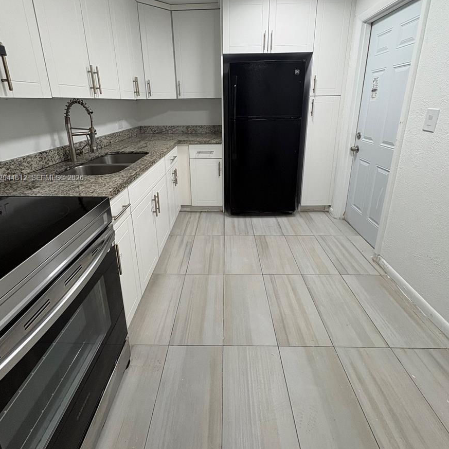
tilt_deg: -15.6
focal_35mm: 17
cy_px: 178
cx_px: 220
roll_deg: +1.0
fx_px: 249
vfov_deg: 82.9
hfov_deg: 84.0
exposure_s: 1/120
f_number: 2.2
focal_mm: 2.22
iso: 200
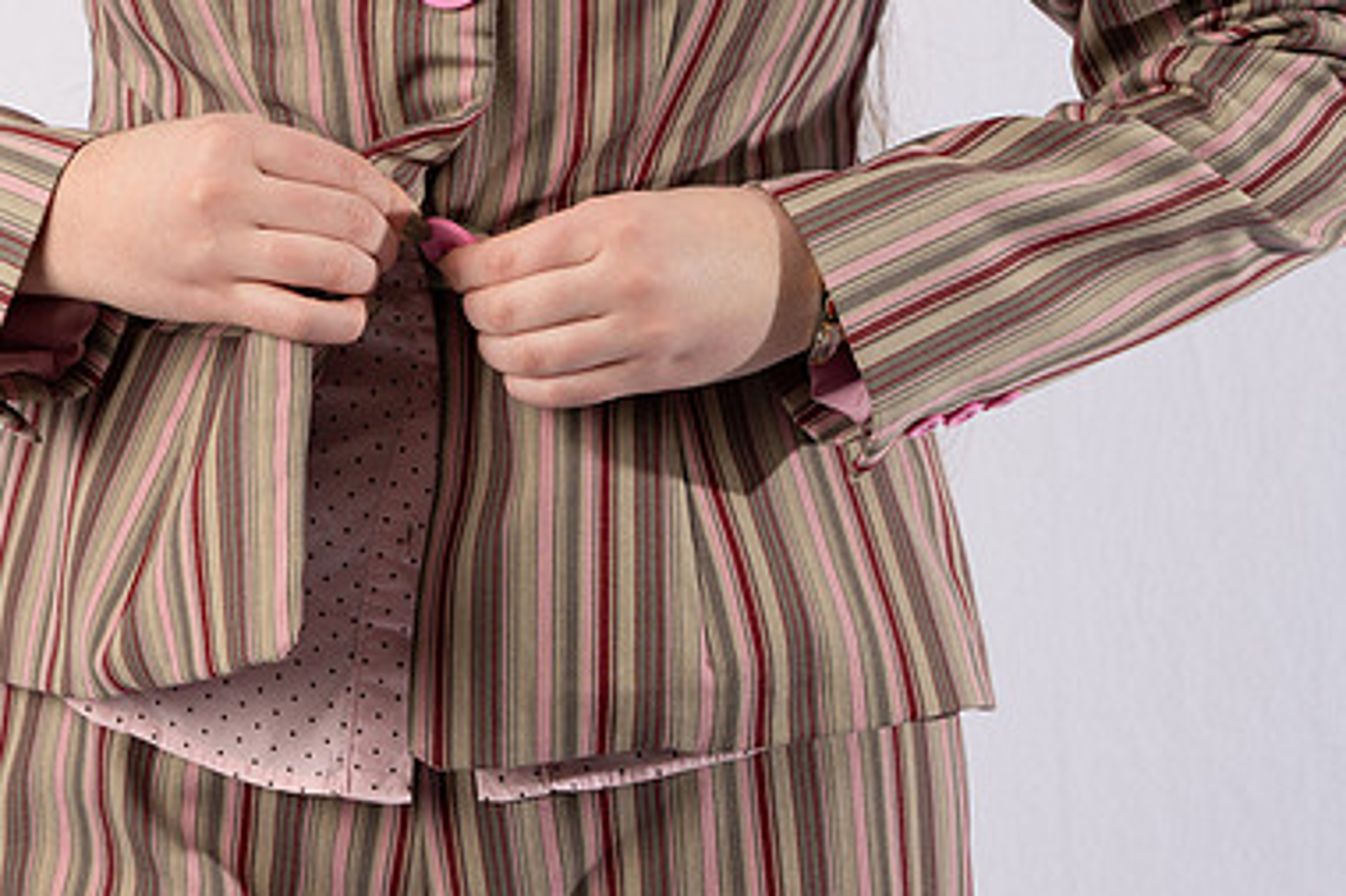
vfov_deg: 12.7
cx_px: 375
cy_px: 228
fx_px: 3999
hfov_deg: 19.0
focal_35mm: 107
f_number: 8
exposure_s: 1/125
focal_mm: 70
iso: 100
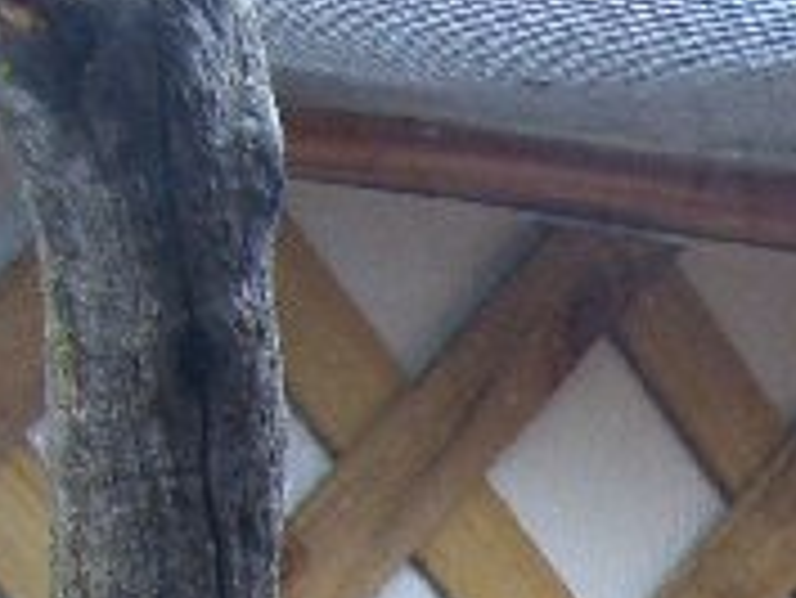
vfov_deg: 8.7
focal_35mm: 158
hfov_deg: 11.9
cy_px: 1322
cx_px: 1237
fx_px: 3636
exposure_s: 1/30
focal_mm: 5.8
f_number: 2.6
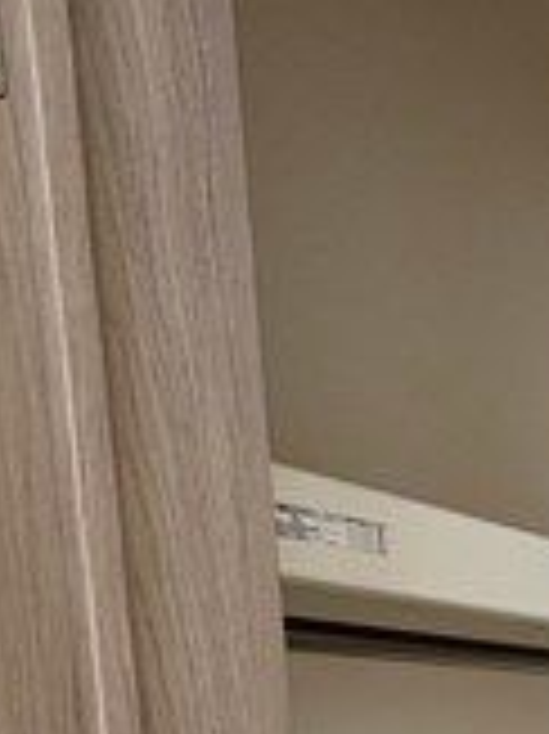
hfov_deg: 19.8
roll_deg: +1.2
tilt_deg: -7.9
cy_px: 896
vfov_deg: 29.6
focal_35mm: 55
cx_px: 976
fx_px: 1165
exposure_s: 1/88
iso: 250
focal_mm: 2.22
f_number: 2.2
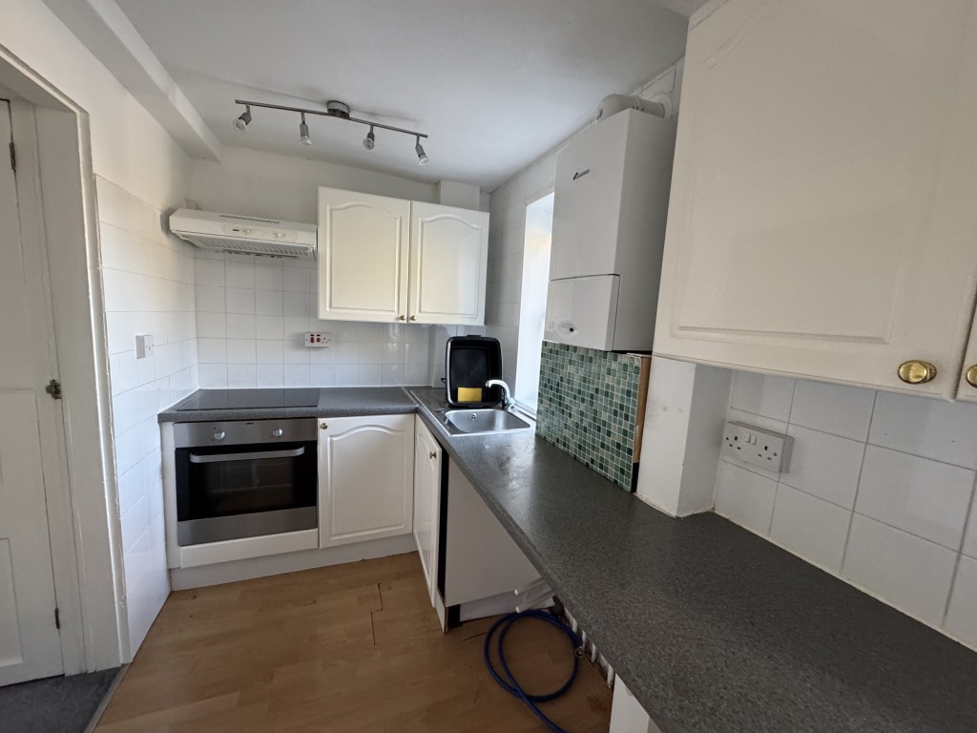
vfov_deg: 85.7
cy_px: 366
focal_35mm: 14
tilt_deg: -6.6
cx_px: 488
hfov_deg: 102.1
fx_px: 395
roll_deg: -2.0
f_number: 2.2
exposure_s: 1/77
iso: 320
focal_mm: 2.22
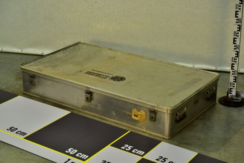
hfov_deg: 25.4
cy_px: 82
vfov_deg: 17.1
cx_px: 122
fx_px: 542
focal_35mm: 80
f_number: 16
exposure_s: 1/20
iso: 500
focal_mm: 80
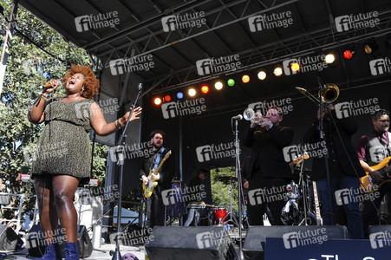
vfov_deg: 46.3
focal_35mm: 28
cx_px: 196
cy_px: 130
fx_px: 304
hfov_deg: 65.5
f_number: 6.3
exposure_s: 1/640
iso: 800
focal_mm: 28
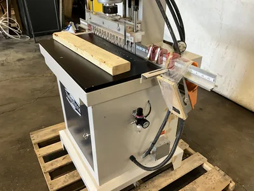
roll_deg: +0.7
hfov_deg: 61.7
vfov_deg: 48.2
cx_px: 127
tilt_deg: -31.9
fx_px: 213
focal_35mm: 29
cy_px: 96
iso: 160
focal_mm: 3
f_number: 1.8
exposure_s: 1/60
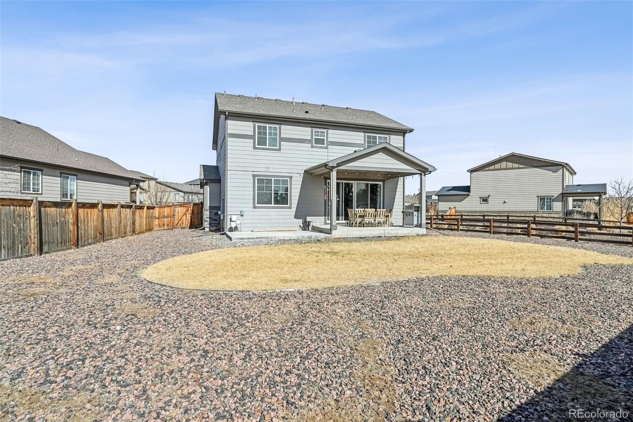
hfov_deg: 88.4
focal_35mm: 18
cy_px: 211
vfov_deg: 65.9
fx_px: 325
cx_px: 316
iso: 400
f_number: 10
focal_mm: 18.5
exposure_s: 1/1000
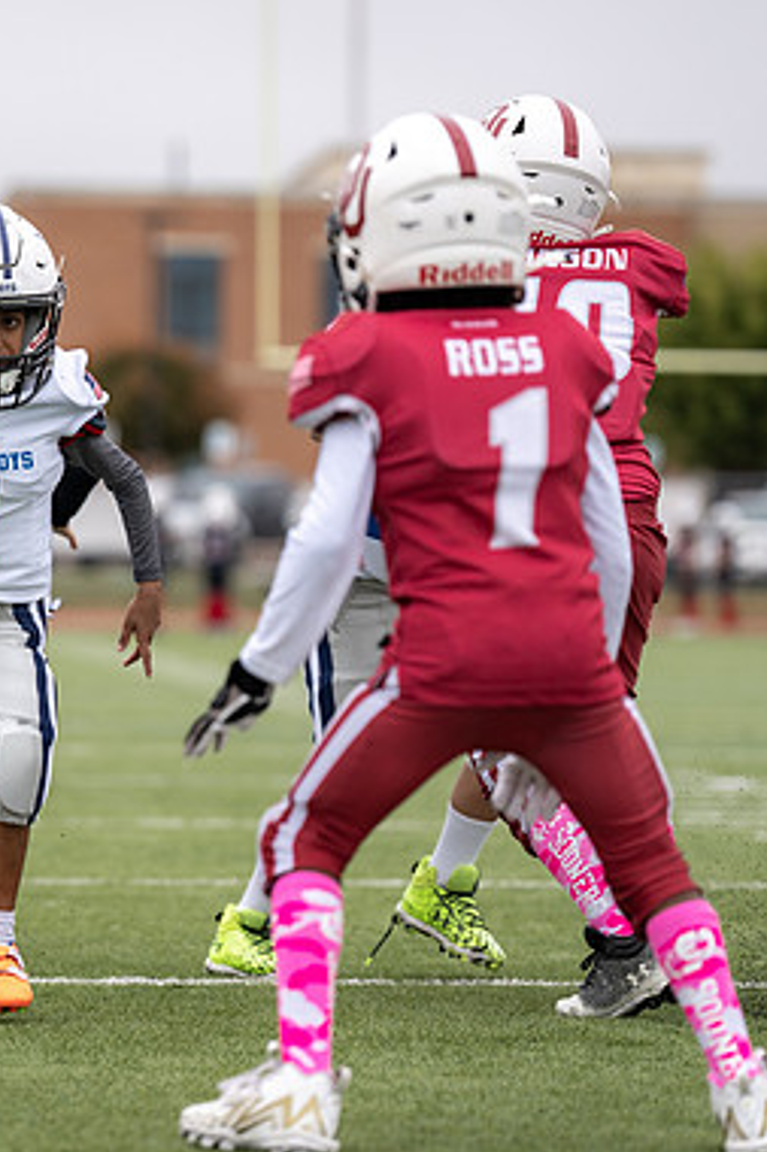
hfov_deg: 5.3
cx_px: 71
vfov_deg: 7.9
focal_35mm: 261
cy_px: 628
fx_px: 8348
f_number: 2.8
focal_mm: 138
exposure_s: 1/1250
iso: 200
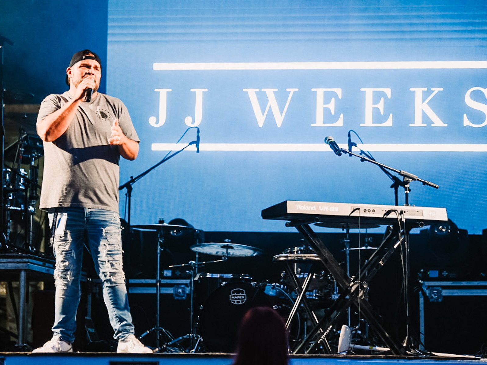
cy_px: 182
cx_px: 235
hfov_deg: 14.5
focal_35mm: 136
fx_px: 1913
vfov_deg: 10.9
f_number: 2.8
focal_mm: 125
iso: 640
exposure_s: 1/160
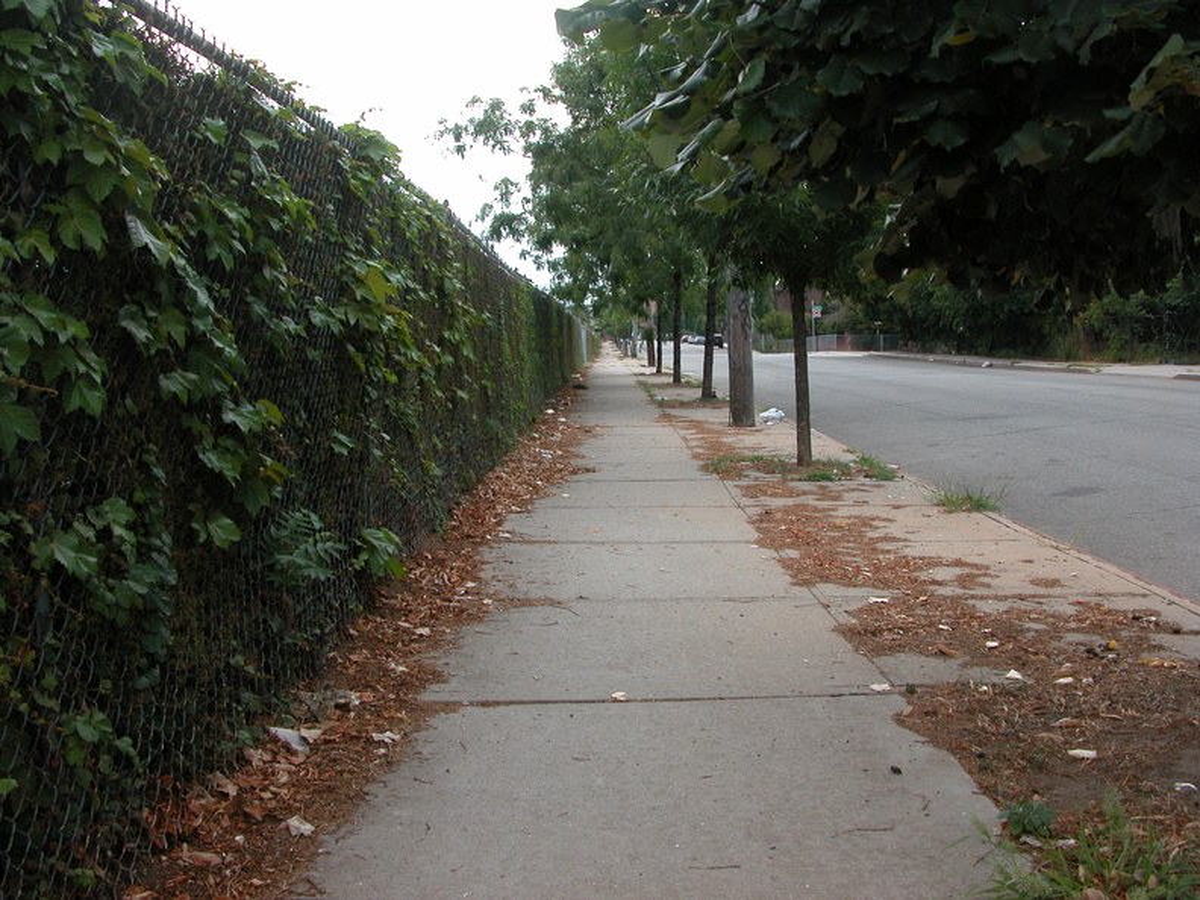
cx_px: 600
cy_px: 450
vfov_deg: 40.7
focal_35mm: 35
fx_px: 1213
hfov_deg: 52.6
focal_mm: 8.9
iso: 100
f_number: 4
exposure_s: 1/147
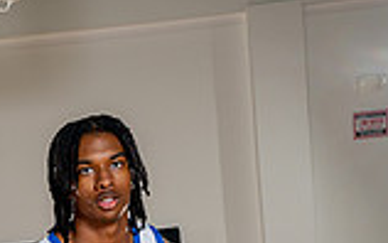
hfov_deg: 21.2
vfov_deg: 11.7
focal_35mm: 96
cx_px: 54
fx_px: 1016
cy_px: 540
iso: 250
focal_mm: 33
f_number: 8
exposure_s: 1/250
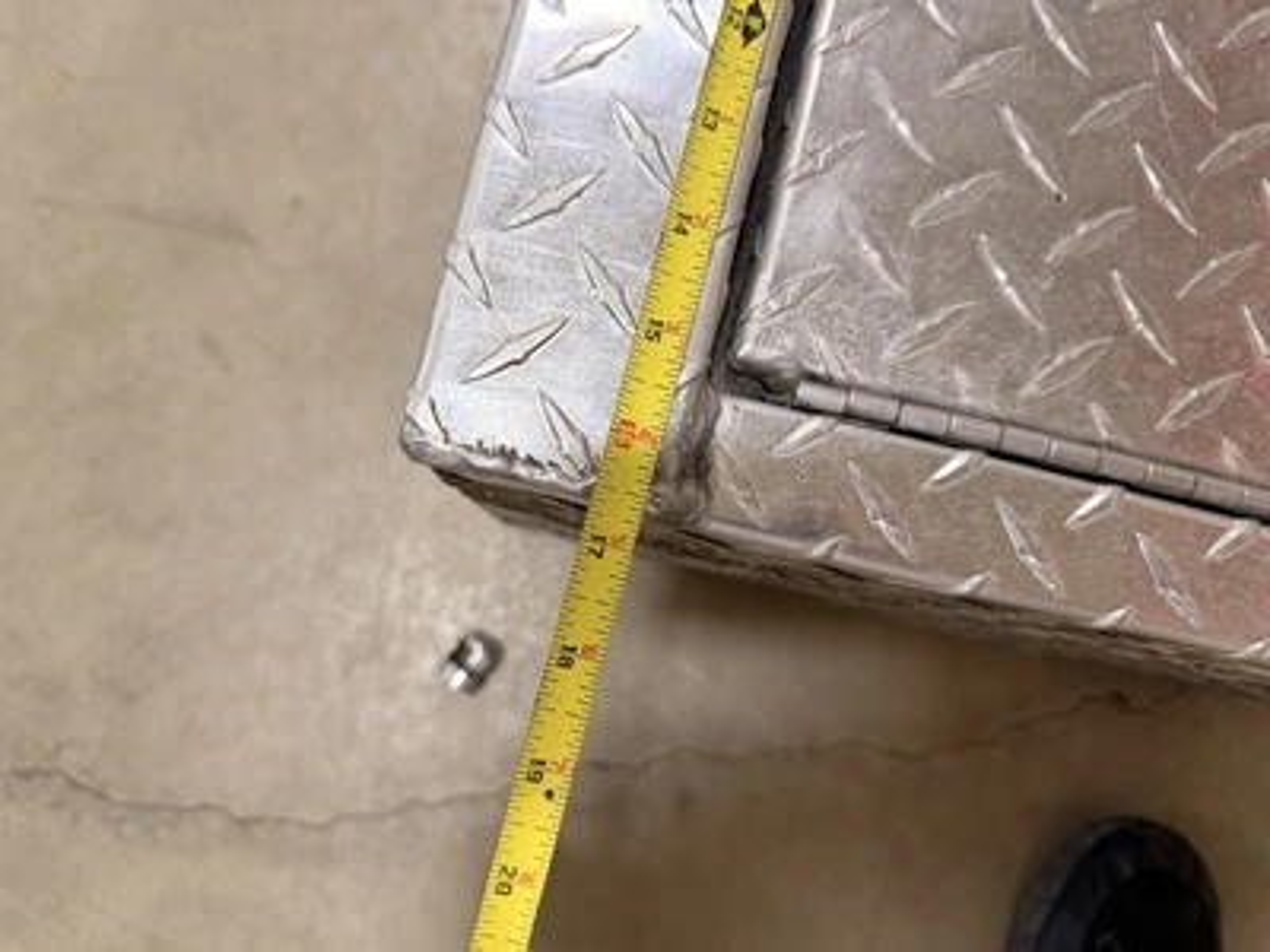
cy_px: 476
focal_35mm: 24
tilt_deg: -84.2
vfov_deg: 56.8
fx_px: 881
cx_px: 635
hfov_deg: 71.6
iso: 320
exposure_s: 1/60
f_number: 1.78
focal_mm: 6.76
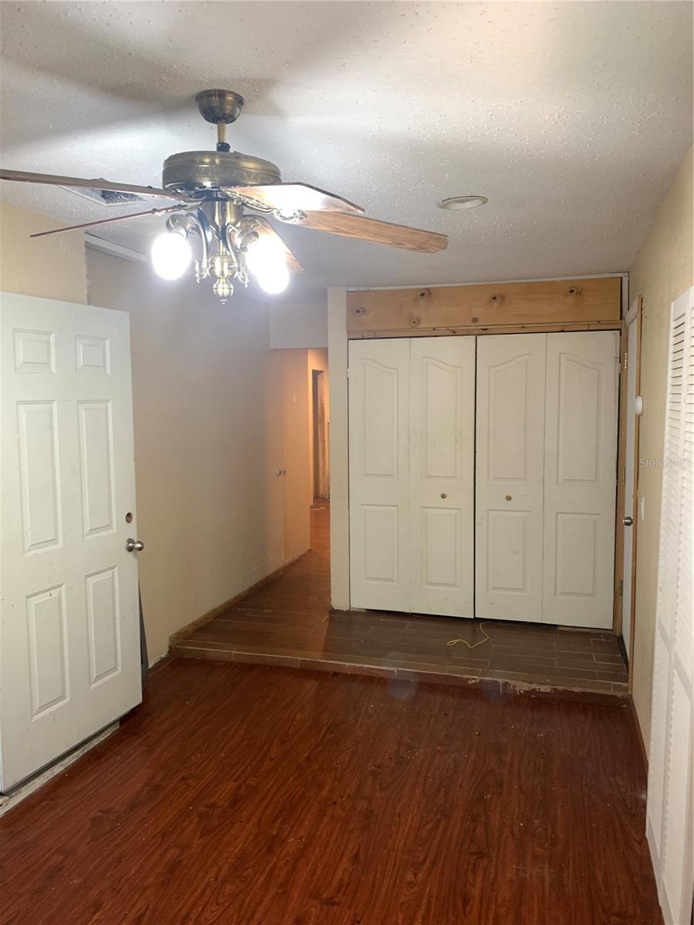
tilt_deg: -4.9
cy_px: 462
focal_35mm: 26
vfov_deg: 67.3
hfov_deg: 53.1
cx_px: 347
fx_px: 695
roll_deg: +0.2
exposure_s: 1/60
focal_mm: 4.25
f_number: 1.8
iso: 160
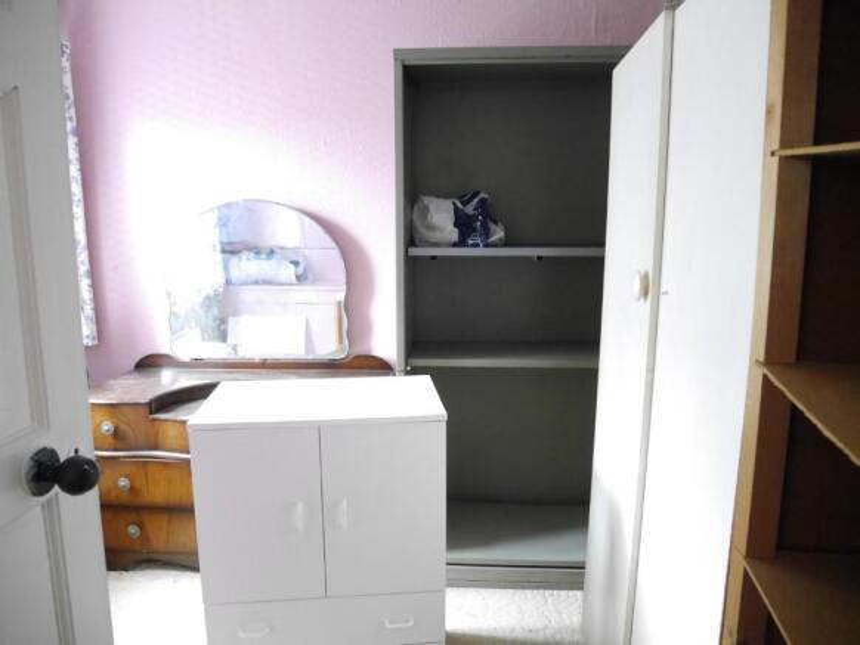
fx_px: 597
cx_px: 430
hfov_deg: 71.6
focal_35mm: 24
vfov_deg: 56.9
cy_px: 322
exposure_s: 1/80
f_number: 3.5
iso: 3200
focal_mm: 12
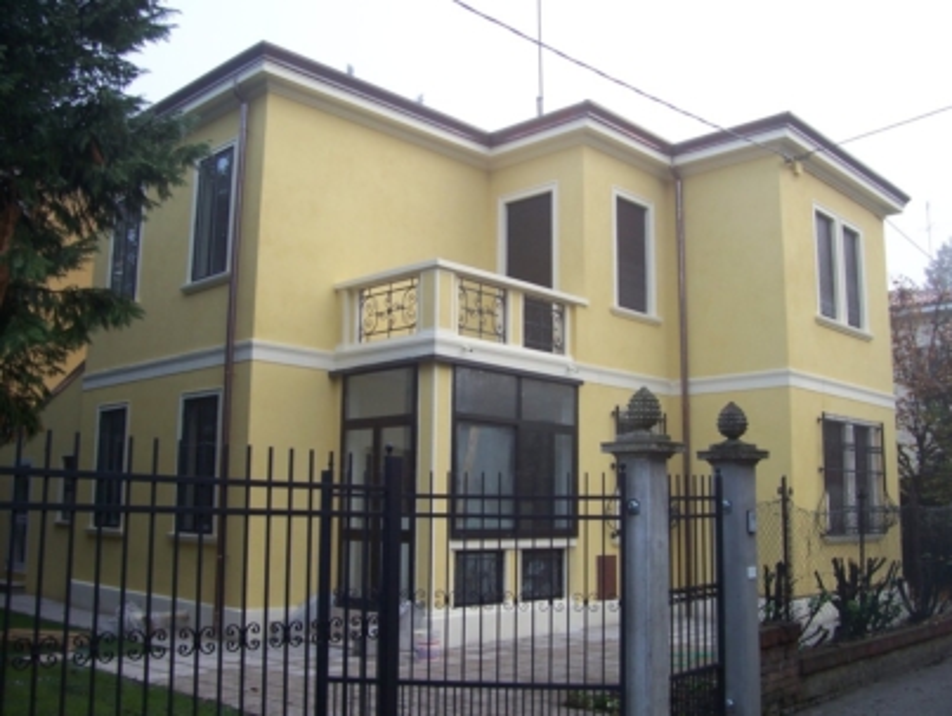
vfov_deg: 41.9
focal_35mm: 34
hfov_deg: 53.9
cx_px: 476
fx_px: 936
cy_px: 358
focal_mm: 5.6
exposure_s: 1/180
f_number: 2.7
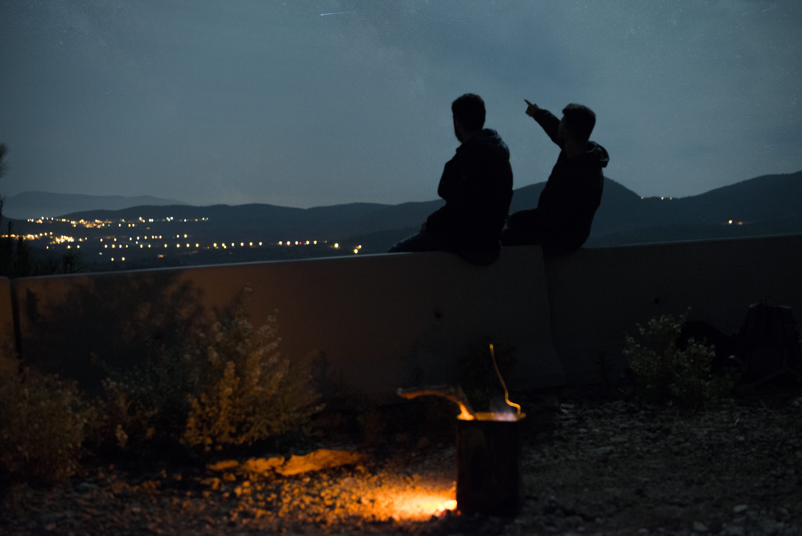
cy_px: 268
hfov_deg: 28.8
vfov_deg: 19.5
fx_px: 1560
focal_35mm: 70
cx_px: 401
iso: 4000
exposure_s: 1/1.67
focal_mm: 70
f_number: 3.2
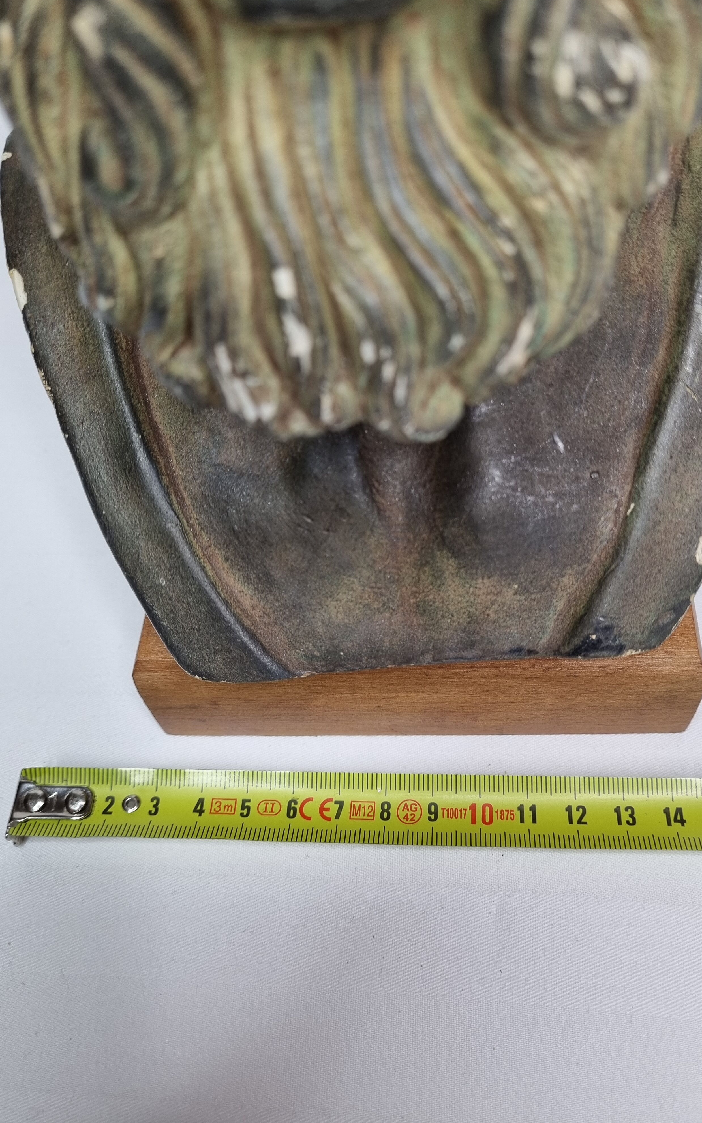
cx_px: 392
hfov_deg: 44.5
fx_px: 857
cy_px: 553
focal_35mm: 28
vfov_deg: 66.5
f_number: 1.8
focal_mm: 5.4
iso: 50
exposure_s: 1/100
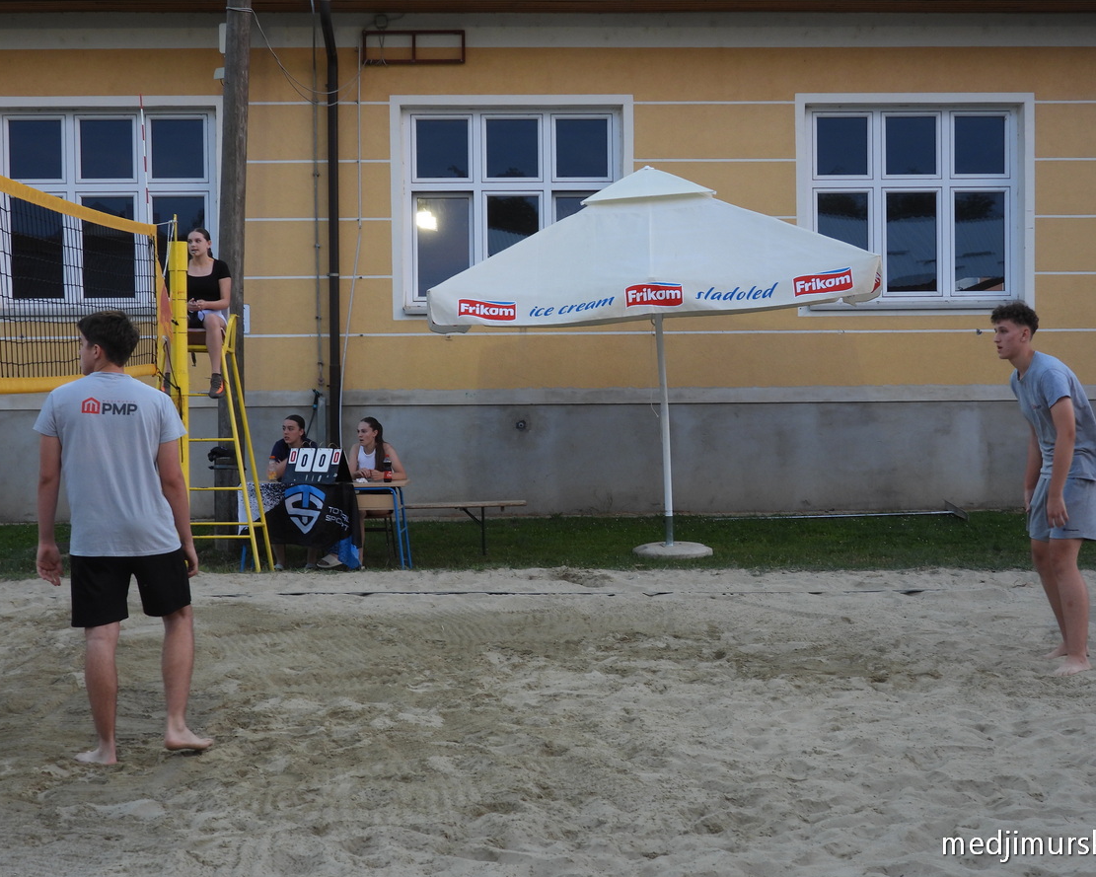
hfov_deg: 32.5
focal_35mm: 58
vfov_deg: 26.2
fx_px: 1882
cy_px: 440
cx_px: 567
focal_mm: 9.8
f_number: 3.5
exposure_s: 1/50
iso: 100
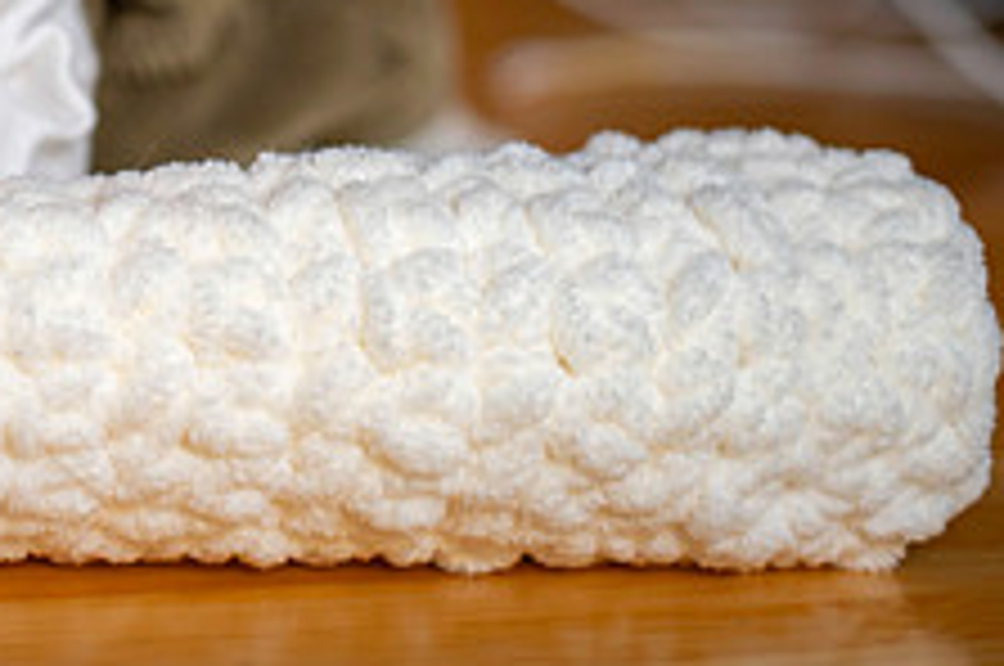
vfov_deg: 10.3
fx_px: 3620
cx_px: -270
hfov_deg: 15.1
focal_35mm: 130
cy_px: -184
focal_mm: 50
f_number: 3.2
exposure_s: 1/60
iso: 1000
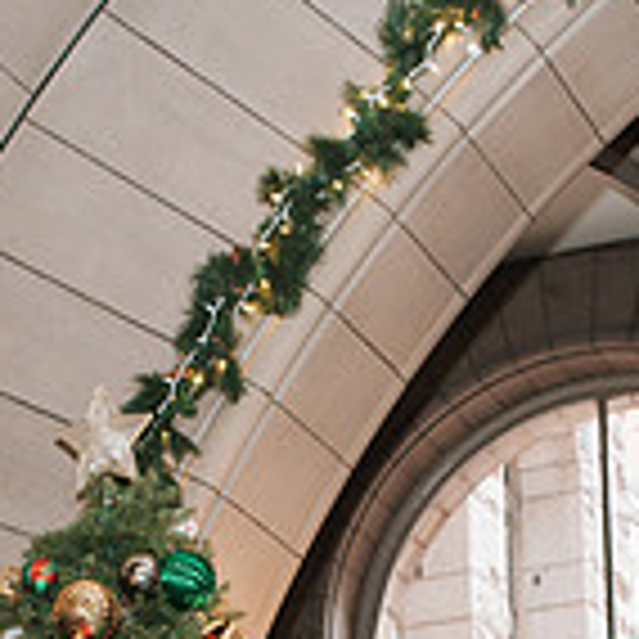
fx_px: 2945
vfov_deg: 11.8
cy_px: 959
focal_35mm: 141
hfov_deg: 12.4
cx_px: 329
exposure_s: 1/200
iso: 1000
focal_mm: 35
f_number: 3.5
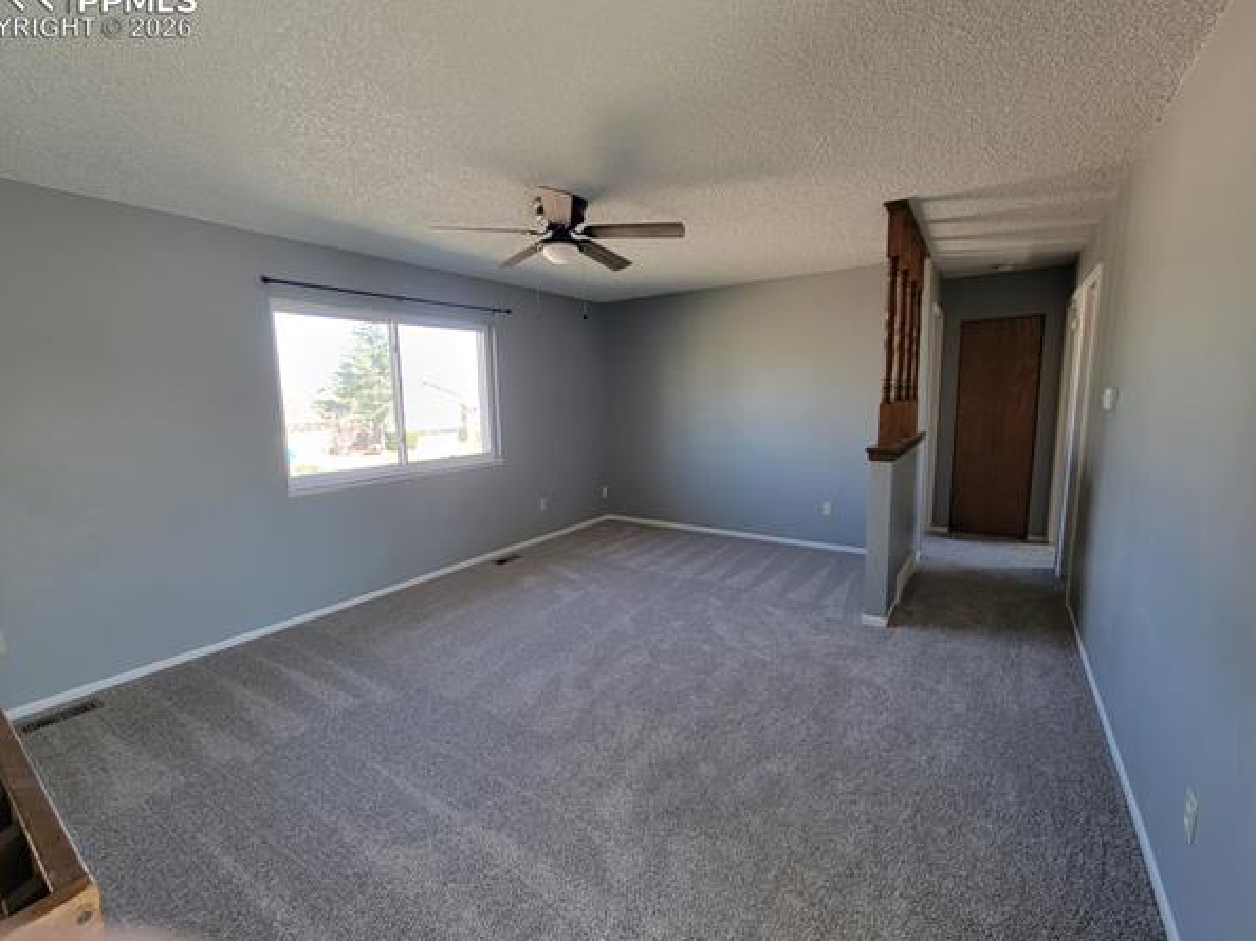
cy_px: 470
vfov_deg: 85.6
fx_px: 508
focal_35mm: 14
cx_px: 609
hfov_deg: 102.1
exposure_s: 1/60
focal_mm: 2.2
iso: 80
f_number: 2.2
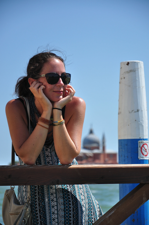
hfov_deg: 9.3
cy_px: 112
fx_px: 915
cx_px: 74
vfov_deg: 14.0
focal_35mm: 147
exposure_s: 1/750
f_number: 5.6
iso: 200
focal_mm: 98
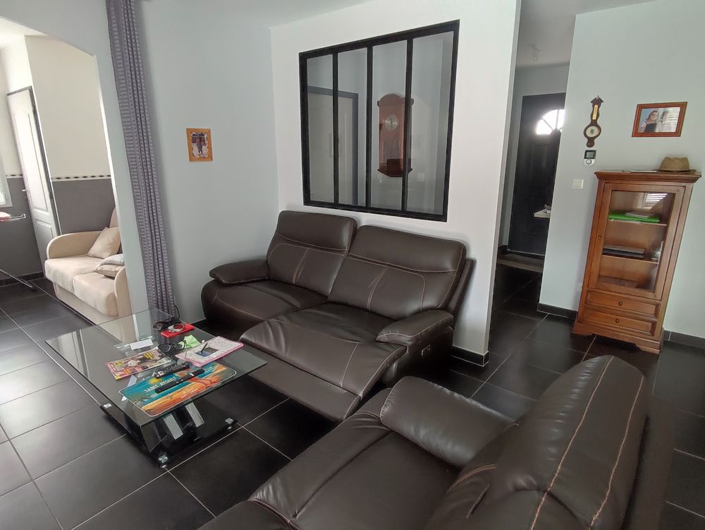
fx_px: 326
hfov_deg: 94.5
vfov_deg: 78.2
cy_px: 265
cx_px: 352
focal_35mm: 16
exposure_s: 1/50
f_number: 2.2
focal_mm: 1.65
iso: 376
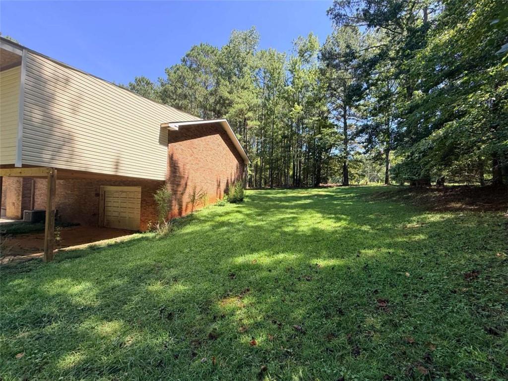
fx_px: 205
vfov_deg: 85.7
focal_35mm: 14
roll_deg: -2.0
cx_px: 254
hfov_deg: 102.1
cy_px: 190
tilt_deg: +1.6
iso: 50
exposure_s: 1/413
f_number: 2.2
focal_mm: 2.22
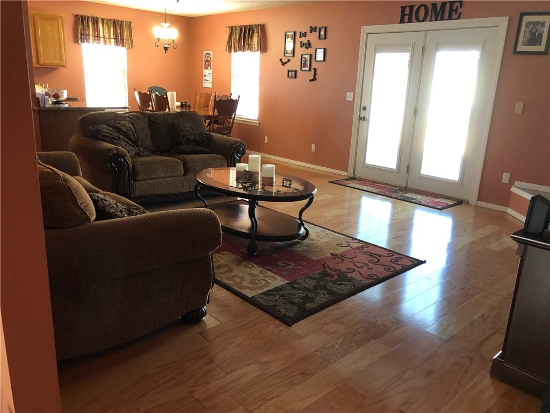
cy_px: 206
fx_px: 461
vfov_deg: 48.2
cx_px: 275
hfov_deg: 61.7
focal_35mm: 29
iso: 100
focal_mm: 3.99
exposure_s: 1/15
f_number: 1.8
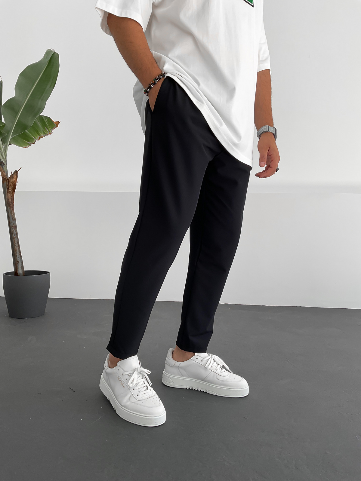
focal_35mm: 29
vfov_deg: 61.7
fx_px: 403
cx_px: 180
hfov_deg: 48.2
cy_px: 240
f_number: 1.8
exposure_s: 1/230
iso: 16
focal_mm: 3
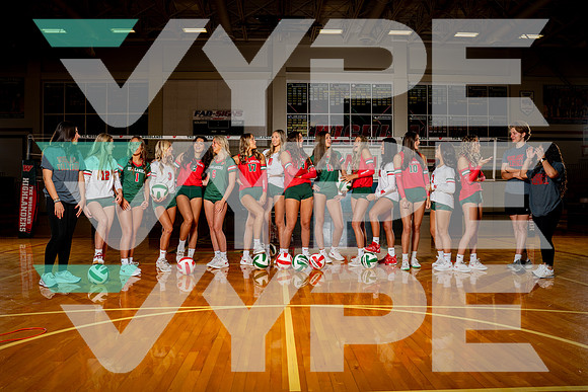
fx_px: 477
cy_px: 195
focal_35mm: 29
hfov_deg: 63.3
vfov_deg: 44.7
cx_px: 293
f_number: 5.6
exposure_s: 1/160
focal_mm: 28
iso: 100
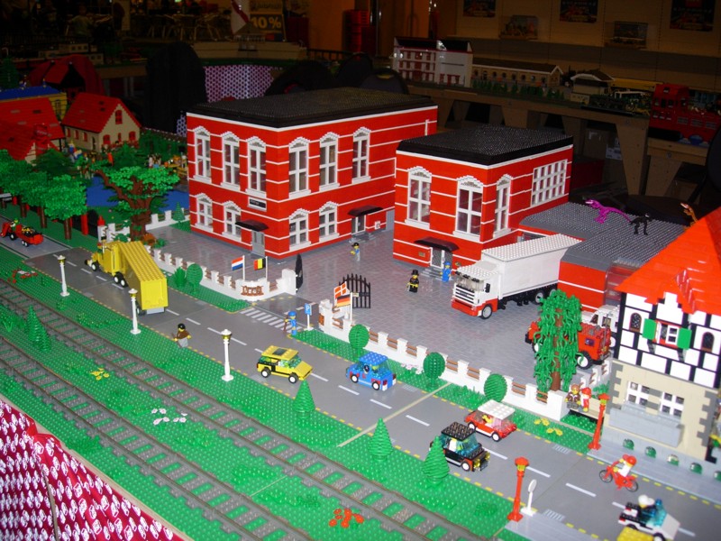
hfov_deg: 49.0
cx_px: 360
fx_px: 791
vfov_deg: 37.7
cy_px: 270
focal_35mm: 38
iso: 79
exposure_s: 1/64
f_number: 2.8
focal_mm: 7.8
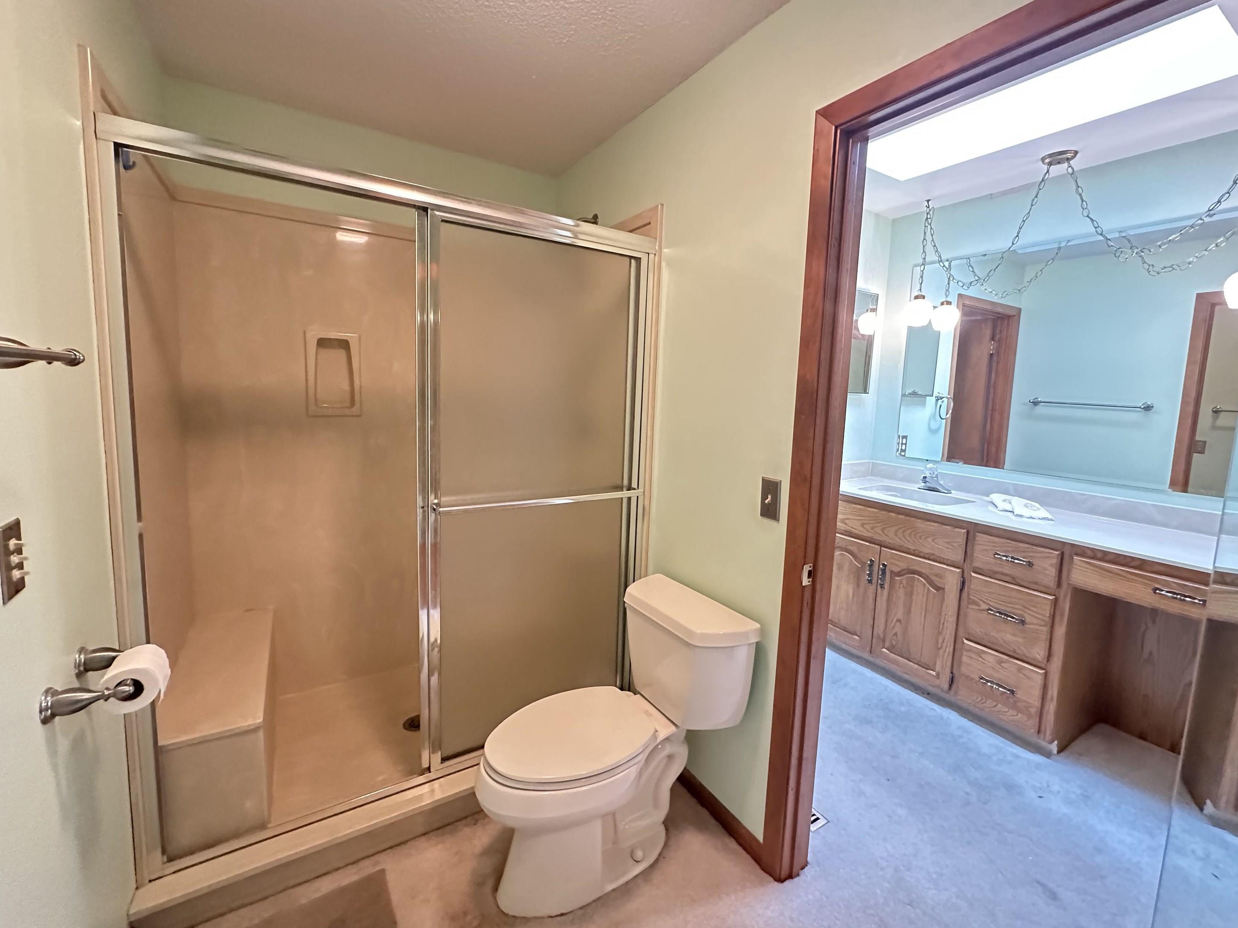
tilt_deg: -6.4
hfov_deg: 98.2
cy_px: 447
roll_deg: -2.3
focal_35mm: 15
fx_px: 536
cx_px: 625
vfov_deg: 81.7
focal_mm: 2.22
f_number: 2.2
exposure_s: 1/60
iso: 1000
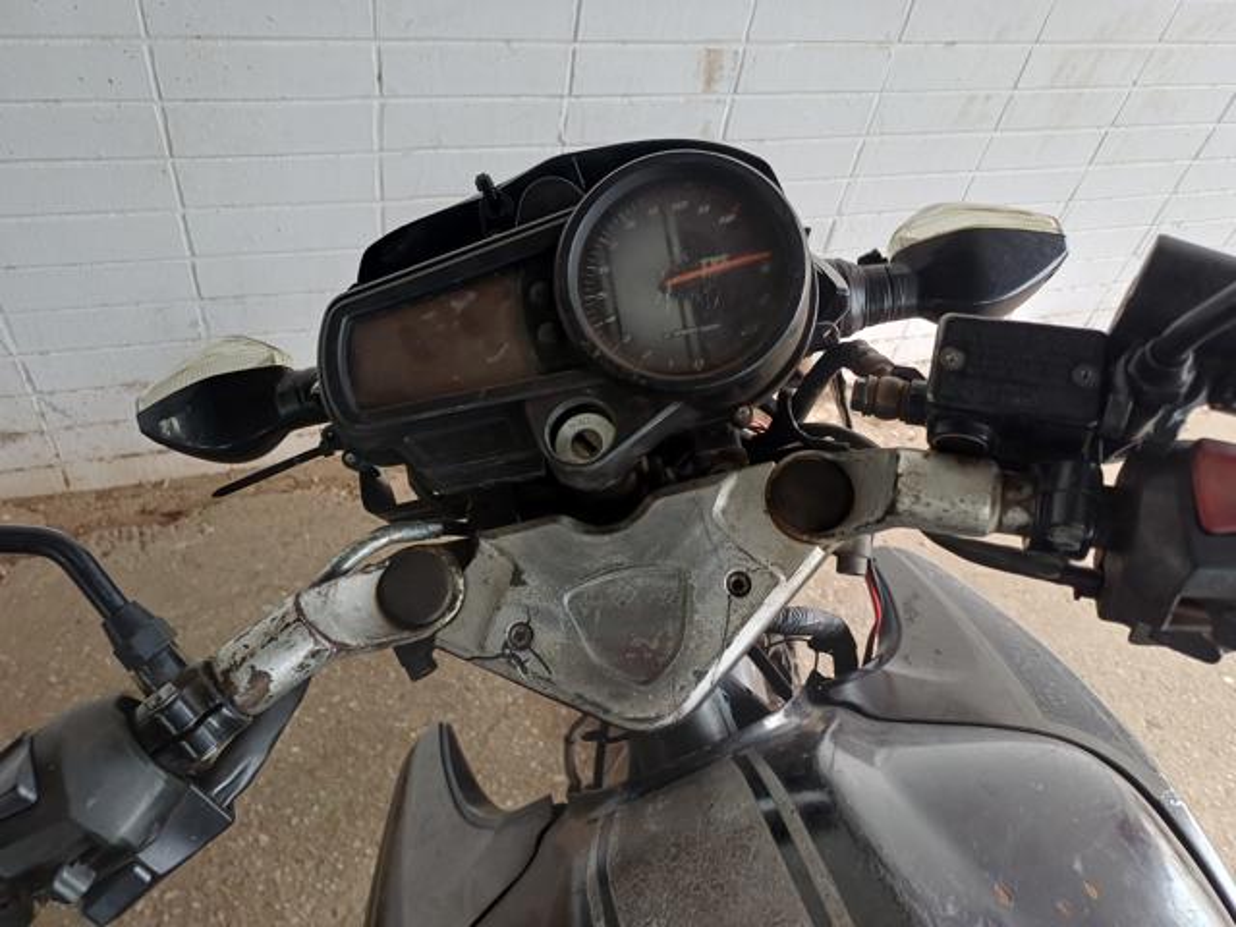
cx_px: 618
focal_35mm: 25
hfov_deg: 69.4
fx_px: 893
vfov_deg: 54.9
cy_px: 464
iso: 50
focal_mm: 4.65
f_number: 1.8
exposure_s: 1/50
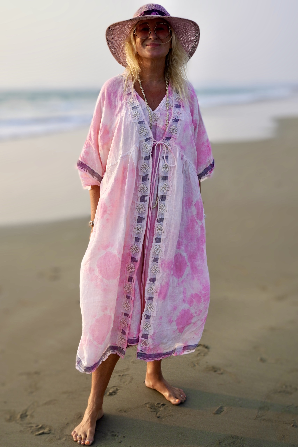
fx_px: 447
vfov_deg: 53.1
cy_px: 224
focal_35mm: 36
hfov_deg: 36.9
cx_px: 149
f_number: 5
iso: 100
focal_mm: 24
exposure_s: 1/320
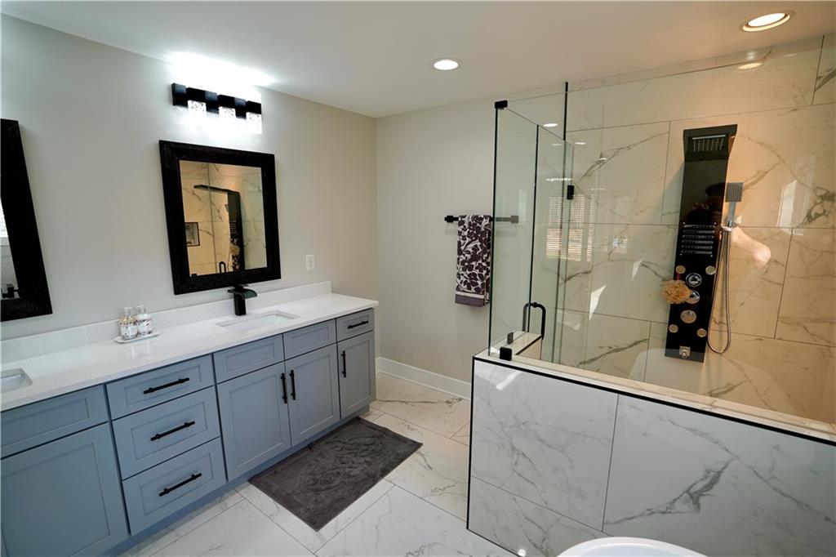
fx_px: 371
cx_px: 418
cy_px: 278
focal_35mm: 16
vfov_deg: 73.7
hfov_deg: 96.8
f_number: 4
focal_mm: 16
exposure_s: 1/160
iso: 320
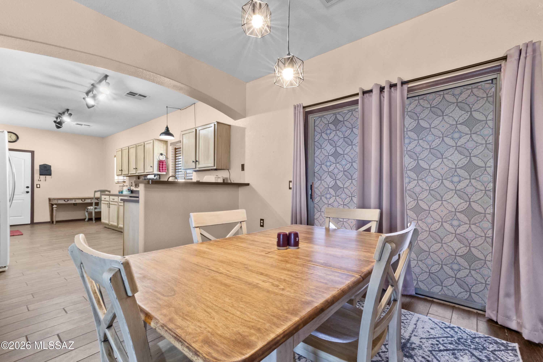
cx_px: 272
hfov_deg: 100.4
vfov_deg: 77.3
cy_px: 181
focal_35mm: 15
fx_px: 226
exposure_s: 1.6
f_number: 22
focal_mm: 10
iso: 800
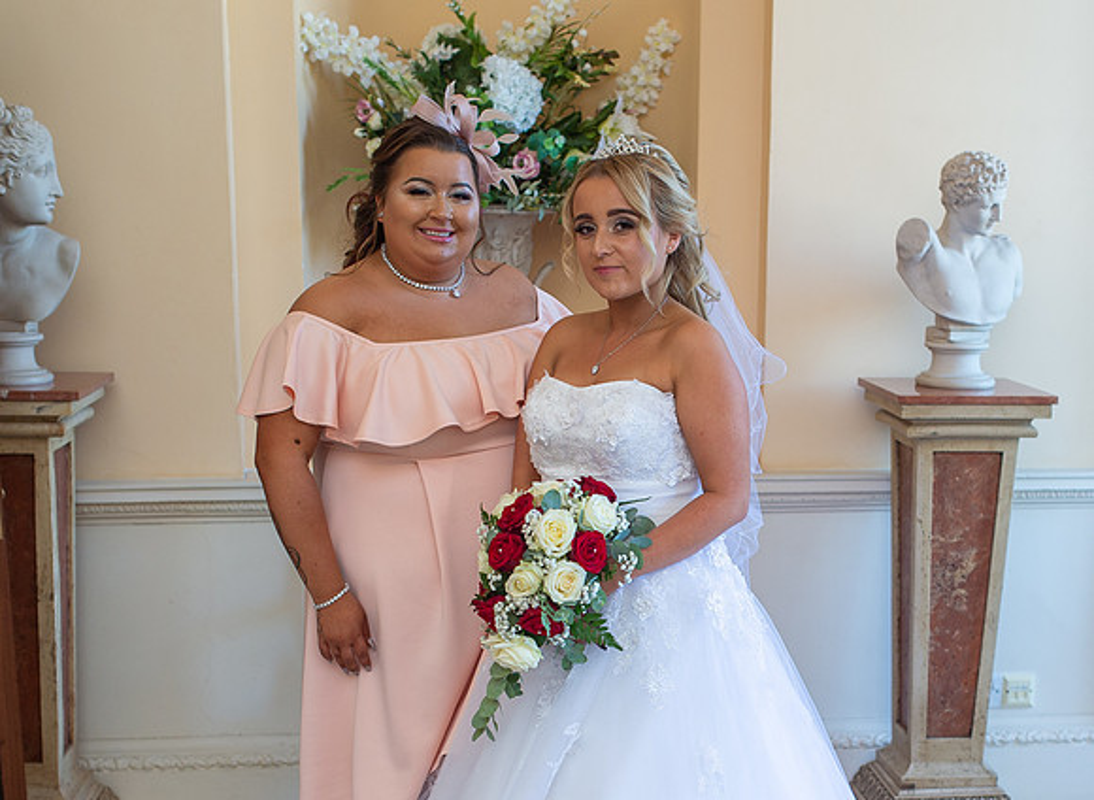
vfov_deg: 24.1
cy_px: 625
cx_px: 712
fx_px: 1845
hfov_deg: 32.8
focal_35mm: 59
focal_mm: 35
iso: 160
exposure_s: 1/100
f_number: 3.2
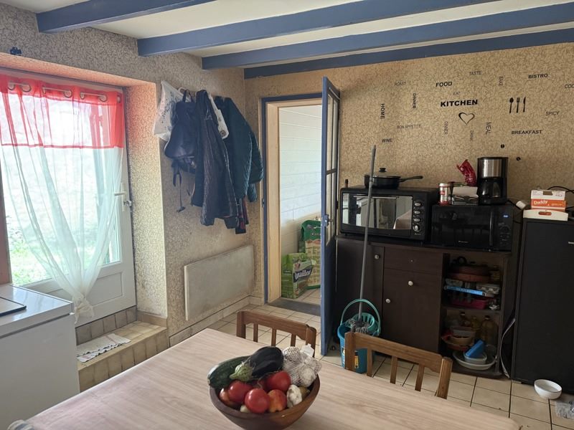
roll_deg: +0.1
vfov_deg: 56.8
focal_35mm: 24
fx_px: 398
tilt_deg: -7.7
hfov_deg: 71.6
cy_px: 215
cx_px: 287
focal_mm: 6.76
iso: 320
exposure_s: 1/60
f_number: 1.78
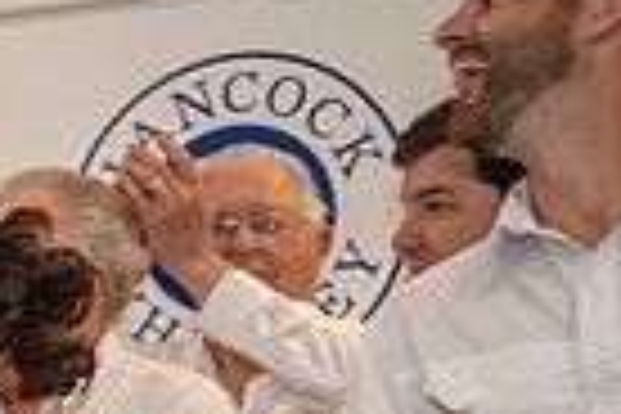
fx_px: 2898
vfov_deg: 8.0
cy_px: 630
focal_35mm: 168
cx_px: -652
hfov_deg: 11.0
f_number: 2.8
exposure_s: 1/125
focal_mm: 40
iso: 800
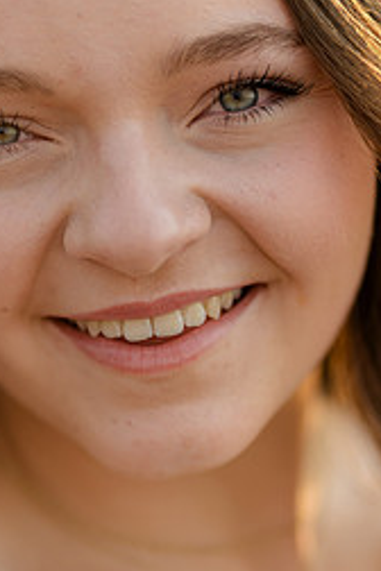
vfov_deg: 13.5
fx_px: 2413
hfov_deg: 9.0
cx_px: 163
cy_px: 272
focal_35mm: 152
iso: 125
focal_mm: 85
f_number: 1.8
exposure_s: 1/1000
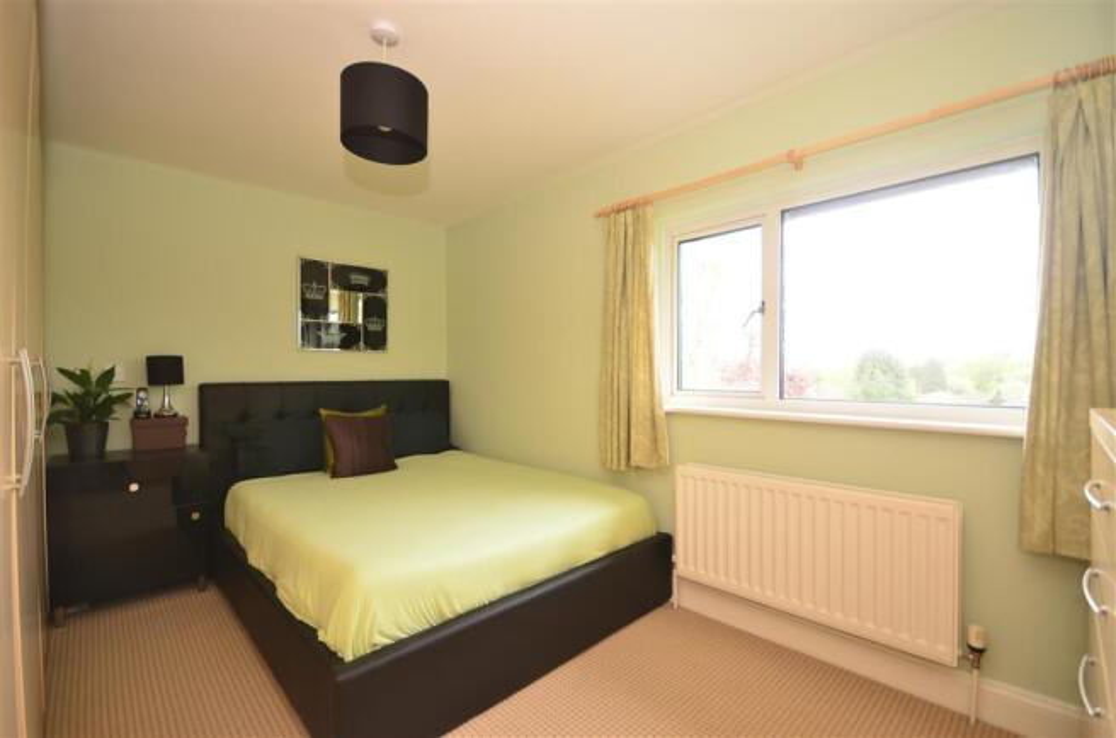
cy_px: 369
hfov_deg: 100.5
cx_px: 558
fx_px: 464
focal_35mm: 15
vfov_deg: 77.0
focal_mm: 10
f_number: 5
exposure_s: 1/25
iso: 200
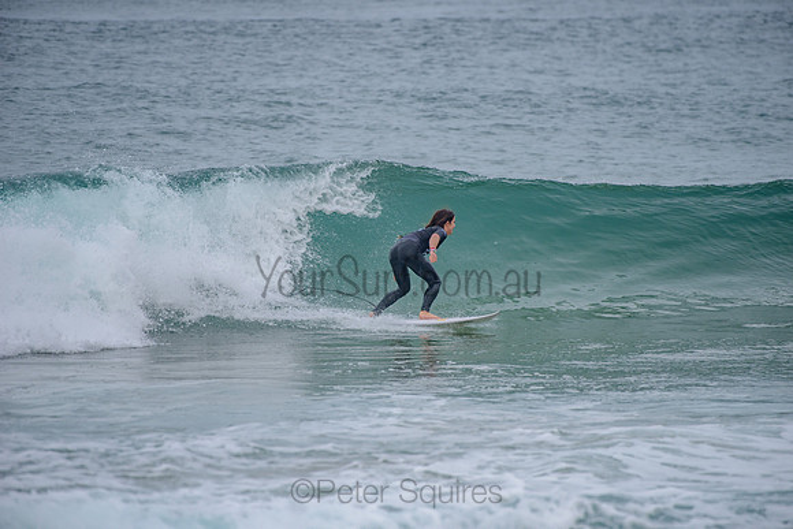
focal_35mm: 500
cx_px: 396
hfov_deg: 4.1
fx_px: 11016
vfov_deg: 2.8
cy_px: 264
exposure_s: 1/2000
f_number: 5.6
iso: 280
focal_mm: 500
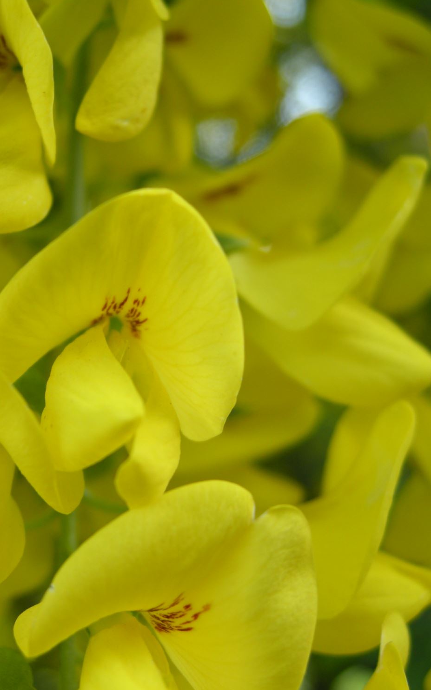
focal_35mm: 50
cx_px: 130
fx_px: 940
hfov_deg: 25.6
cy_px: 346
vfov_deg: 40.3
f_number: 3
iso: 64
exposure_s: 1/76.4
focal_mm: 7.5
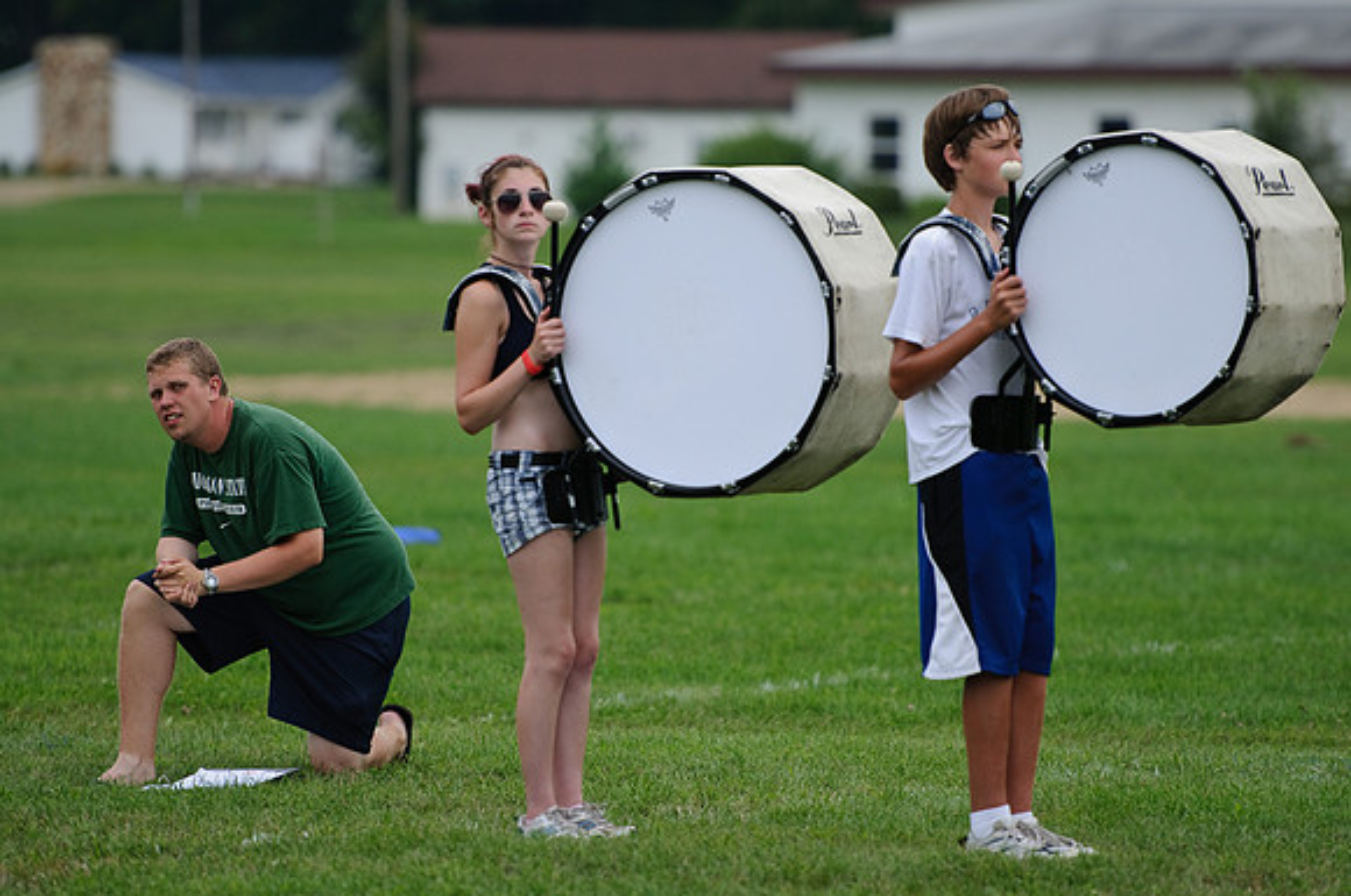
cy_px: 448
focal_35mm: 300
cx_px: 676
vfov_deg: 4.6
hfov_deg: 6.9
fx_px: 11243
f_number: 2.8
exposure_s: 1/750
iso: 200
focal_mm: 200
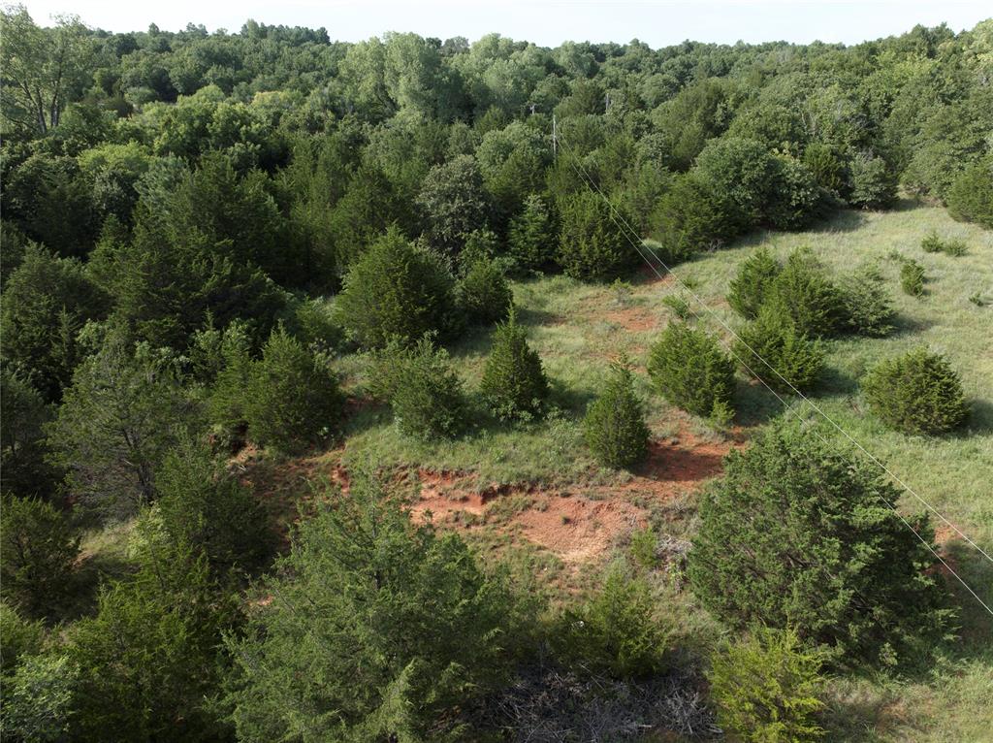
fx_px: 688
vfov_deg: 56.7
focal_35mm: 24
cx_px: 496
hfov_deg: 71.6
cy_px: 372
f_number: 6.3
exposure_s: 1/15
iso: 100
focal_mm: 12.29
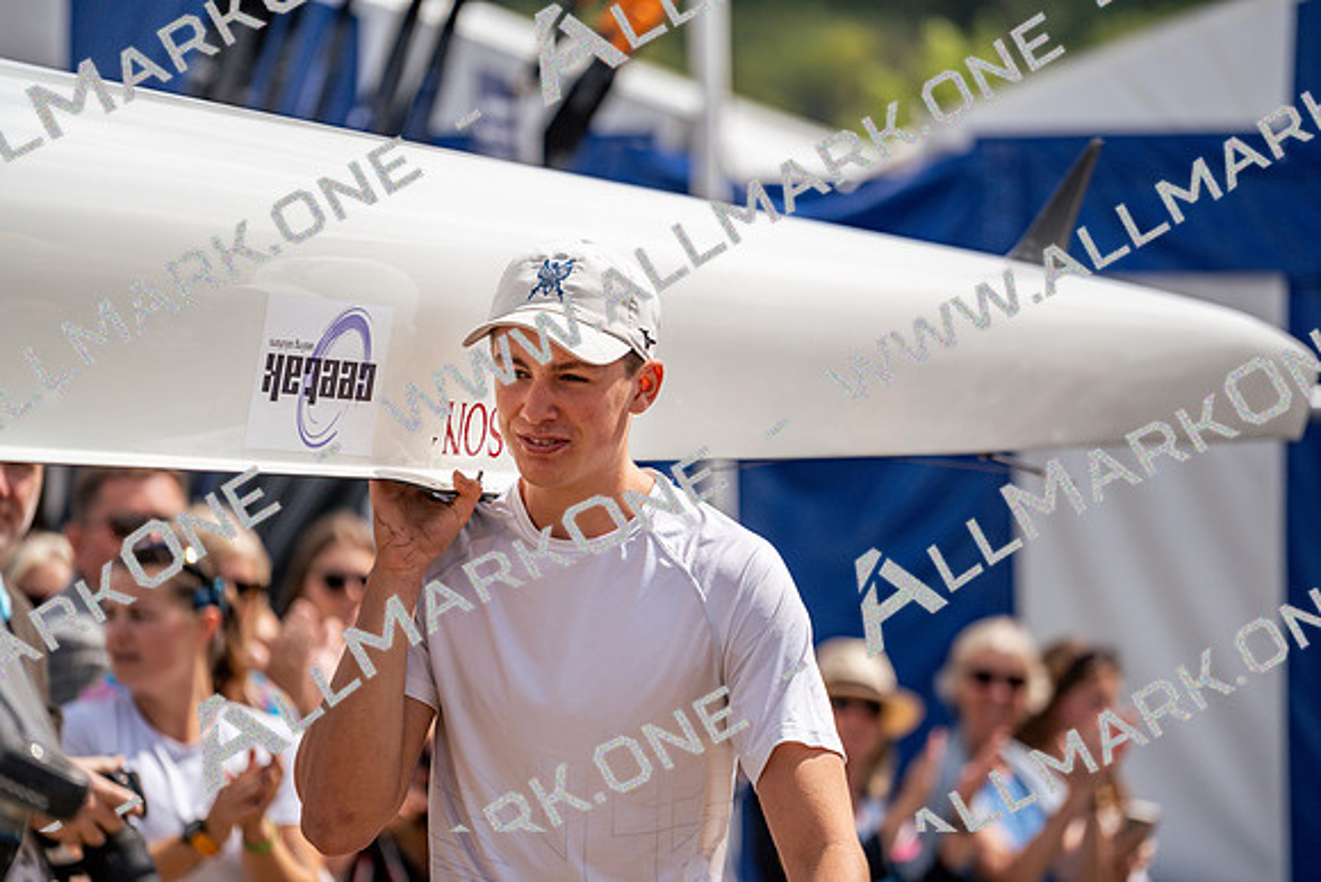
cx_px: 660
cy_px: 441
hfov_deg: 10.3
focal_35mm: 200
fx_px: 7340
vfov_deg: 6.9
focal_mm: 200
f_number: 4
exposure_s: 1/2500
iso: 100
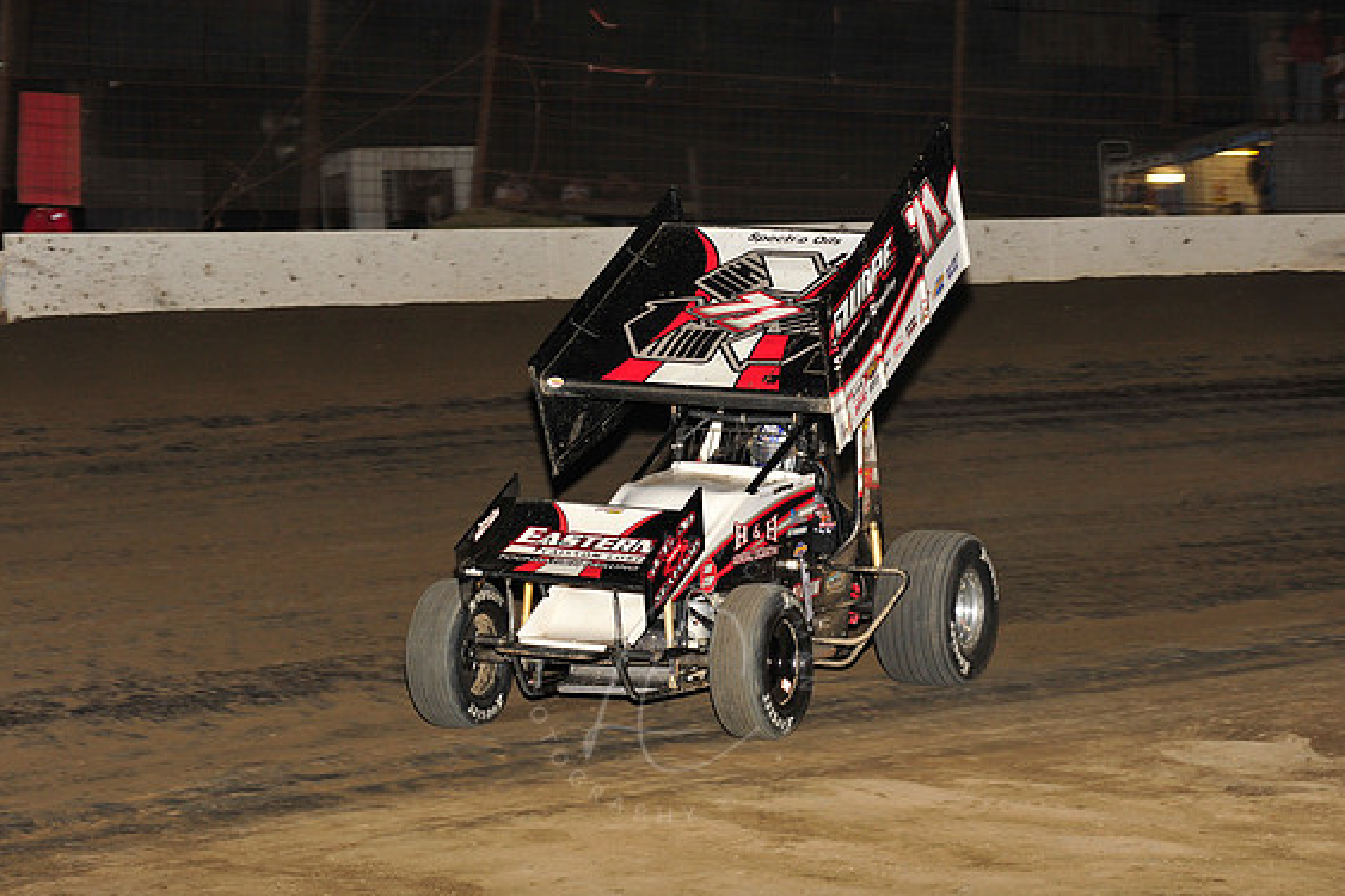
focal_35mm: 103
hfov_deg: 19.8
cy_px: 459
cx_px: 669
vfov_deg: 13.3
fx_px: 3847
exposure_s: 1/320
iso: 1000
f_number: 6.3
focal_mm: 100
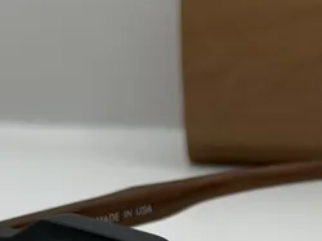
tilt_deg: -19.4
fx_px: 1831
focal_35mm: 197
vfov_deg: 7.5
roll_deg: -0.7
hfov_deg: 9.8
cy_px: 263
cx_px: 474
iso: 64
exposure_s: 1/484
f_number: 1.78
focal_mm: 6.76
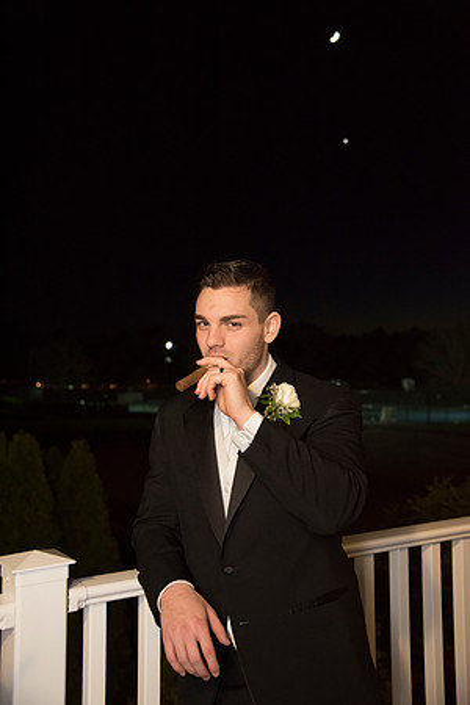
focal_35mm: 38
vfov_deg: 50.7
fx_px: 744
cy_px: 352
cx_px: 235
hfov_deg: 35.1
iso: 2000
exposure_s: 1/30
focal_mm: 38
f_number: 4
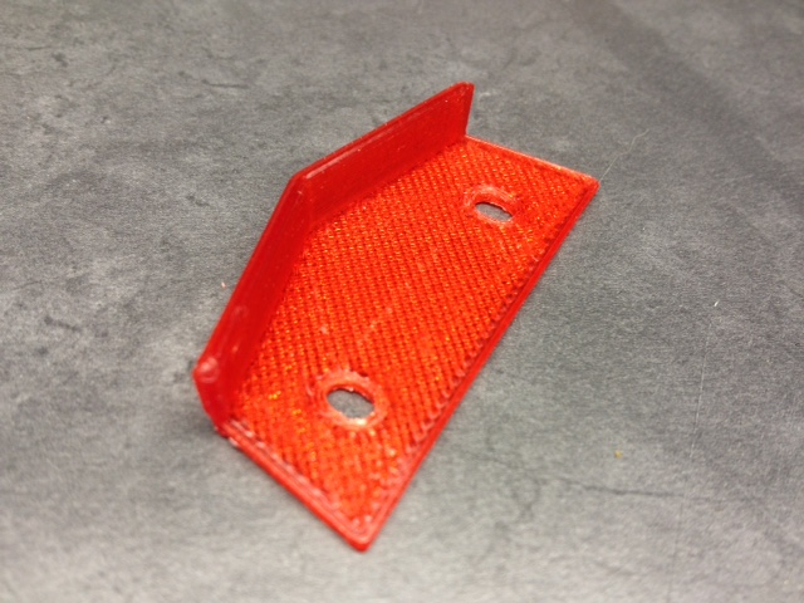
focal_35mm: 35
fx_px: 813
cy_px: 302
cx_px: 402
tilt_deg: -52.7
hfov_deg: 52.6
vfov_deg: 40.7
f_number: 2.4
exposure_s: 1/20
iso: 50
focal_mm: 4.28
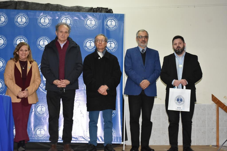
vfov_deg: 18.9
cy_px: 76
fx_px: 454
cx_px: 114
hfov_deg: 28.1
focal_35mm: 72
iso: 1600
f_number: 8
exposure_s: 1/60
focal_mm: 48
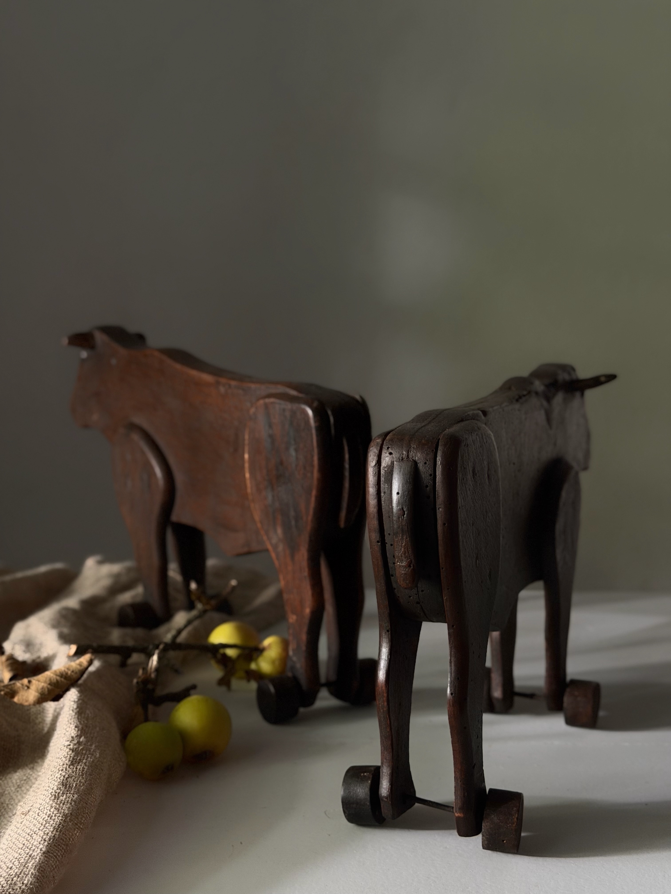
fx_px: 1241
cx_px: 336
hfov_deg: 30.3
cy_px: 447
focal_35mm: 48
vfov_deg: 39.7
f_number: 1.78
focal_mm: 6.76
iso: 500
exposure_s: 1/40
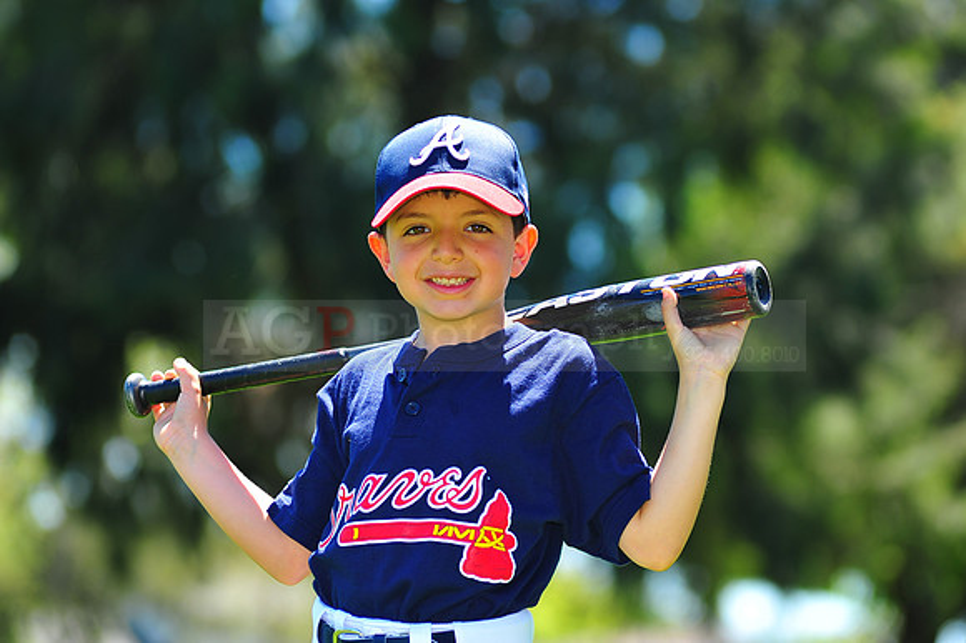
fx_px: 4827
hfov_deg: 11.4
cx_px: 483
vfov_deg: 7.6
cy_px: 322
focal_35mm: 180
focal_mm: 180
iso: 200
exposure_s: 1/320
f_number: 5
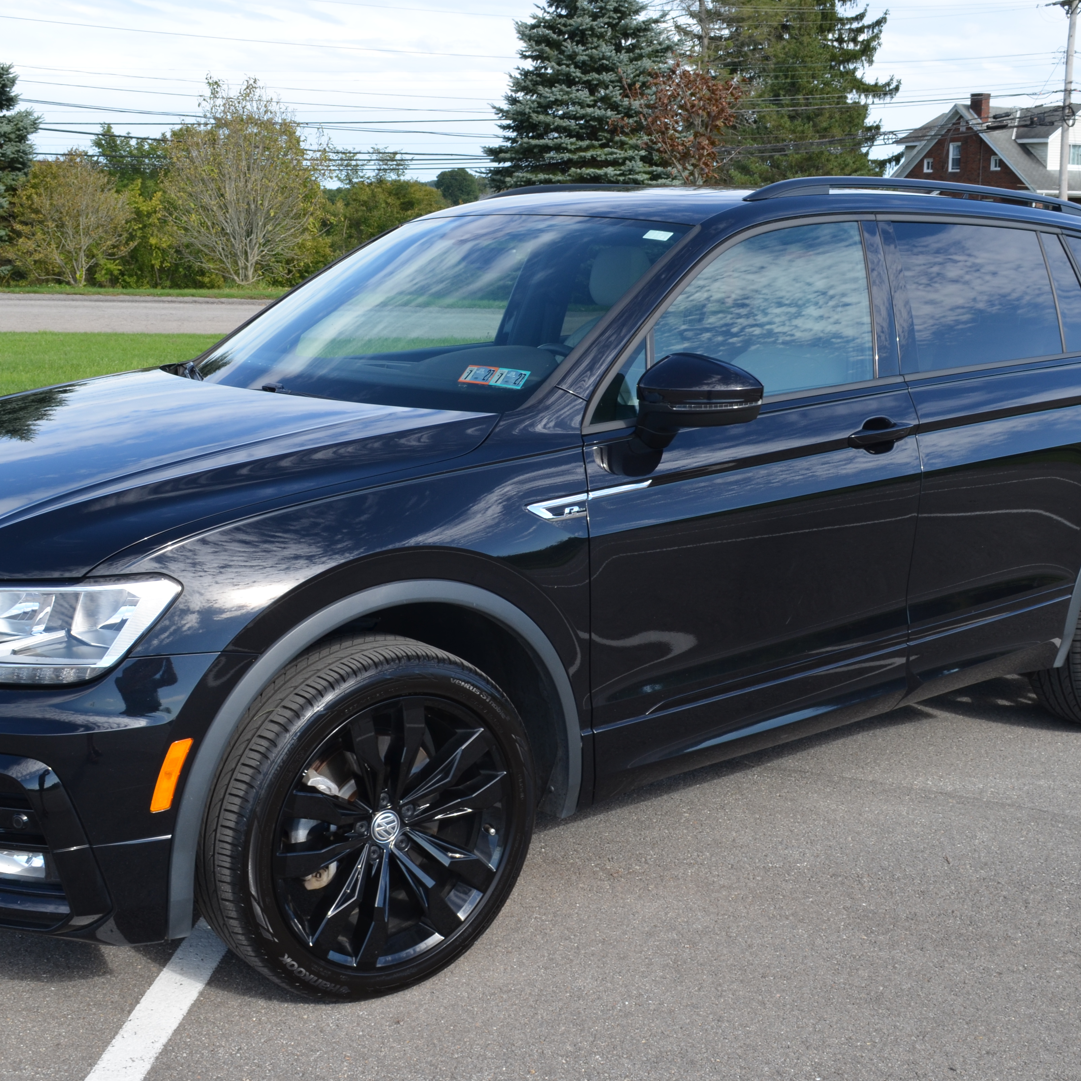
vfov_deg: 39.2
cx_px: 534
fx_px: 1519
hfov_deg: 39.2
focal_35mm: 43
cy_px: 533
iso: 200
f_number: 11
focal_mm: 22
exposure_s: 1/100
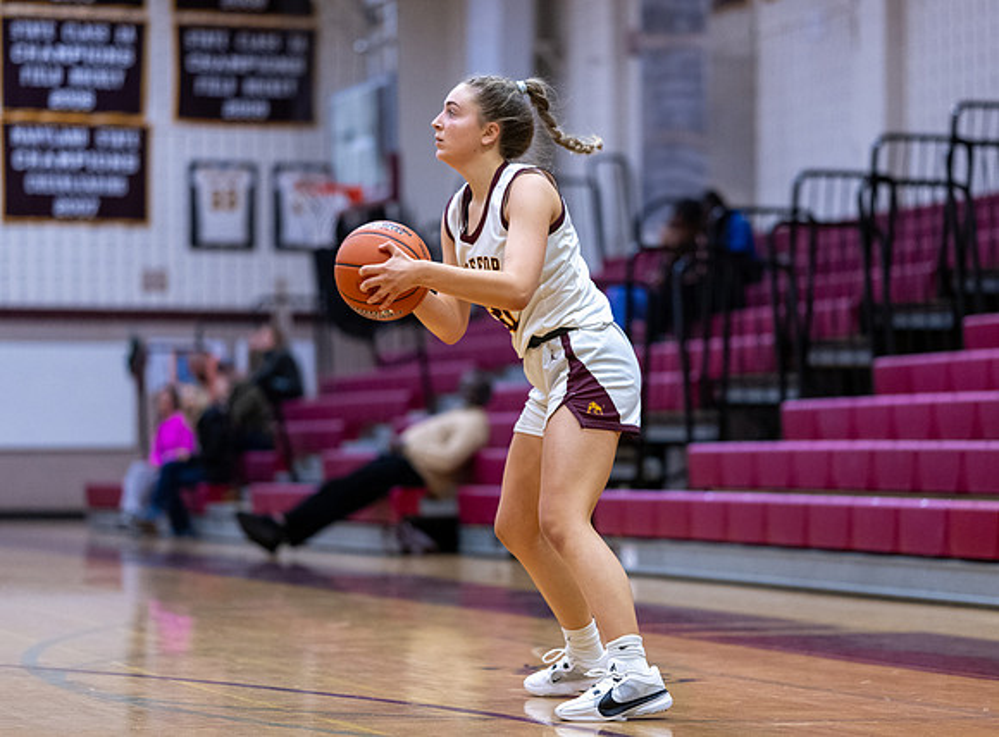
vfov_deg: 13.2
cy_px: 356
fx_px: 3174
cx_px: 512
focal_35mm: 111
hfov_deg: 17.9
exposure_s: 1/1250
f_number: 1.8
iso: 1800
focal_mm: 85
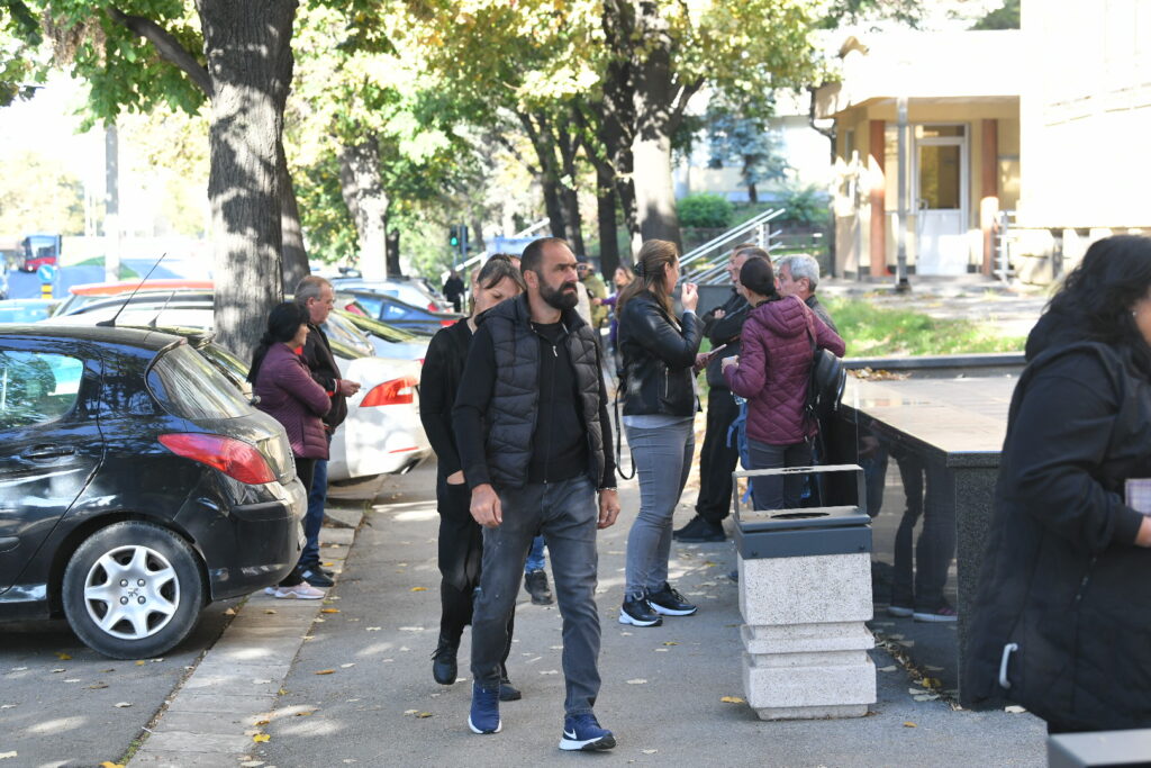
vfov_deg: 15.9
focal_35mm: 86
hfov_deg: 23.6
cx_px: 576
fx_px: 2750
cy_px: 384
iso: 1000
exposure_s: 1/400
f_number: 5
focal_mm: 86
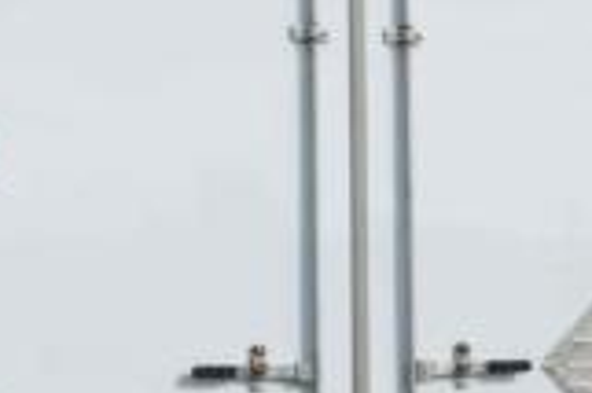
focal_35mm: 131
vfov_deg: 10.4
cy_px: 152
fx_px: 2152
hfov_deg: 15.6
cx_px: 132
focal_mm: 22
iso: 100
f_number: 8
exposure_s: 1/250
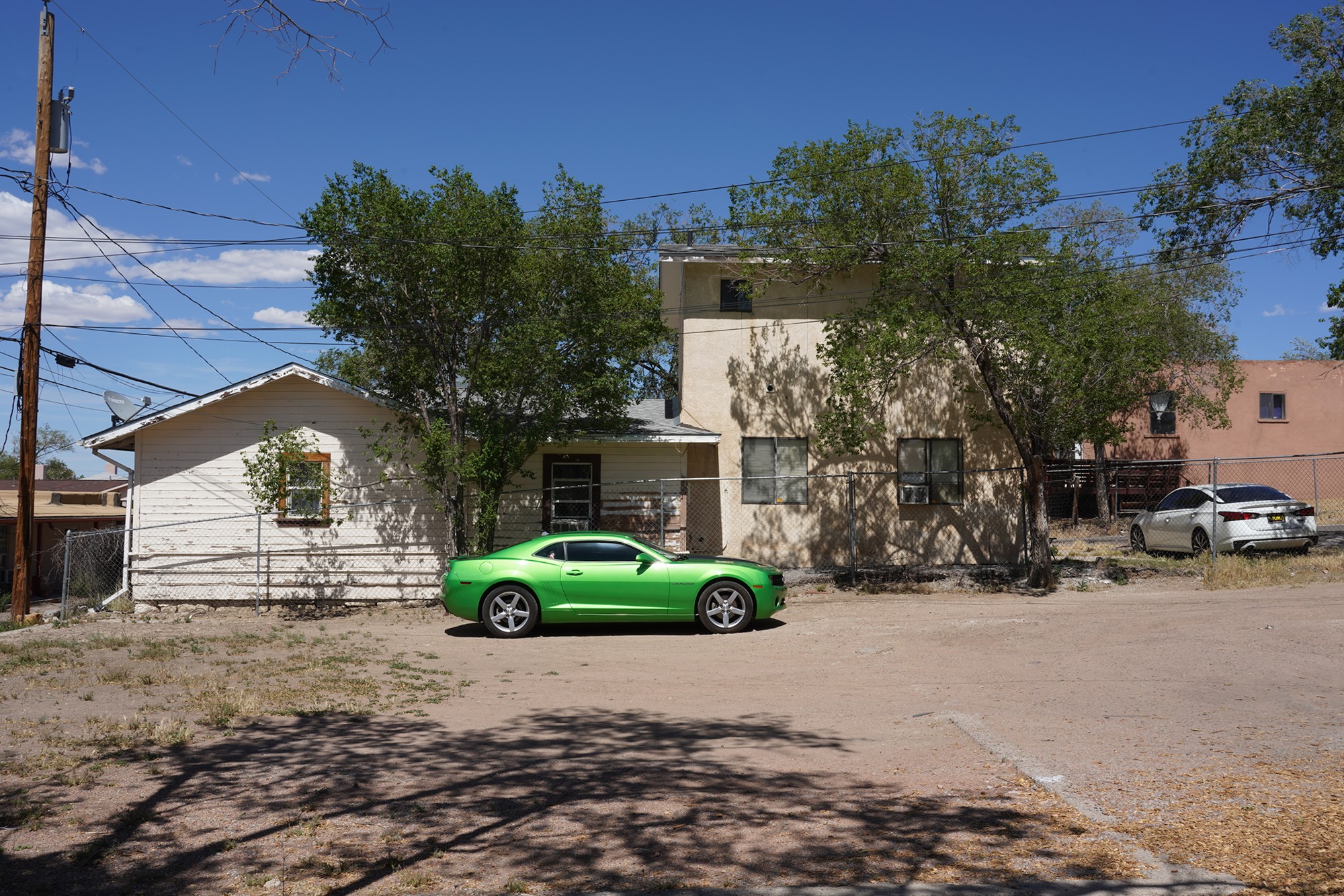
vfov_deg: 40.0
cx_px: 672
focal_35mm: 33
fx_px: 1232
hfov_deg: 57.2
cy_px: 448
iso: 100
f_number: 18
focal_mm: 33
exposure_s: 1/100
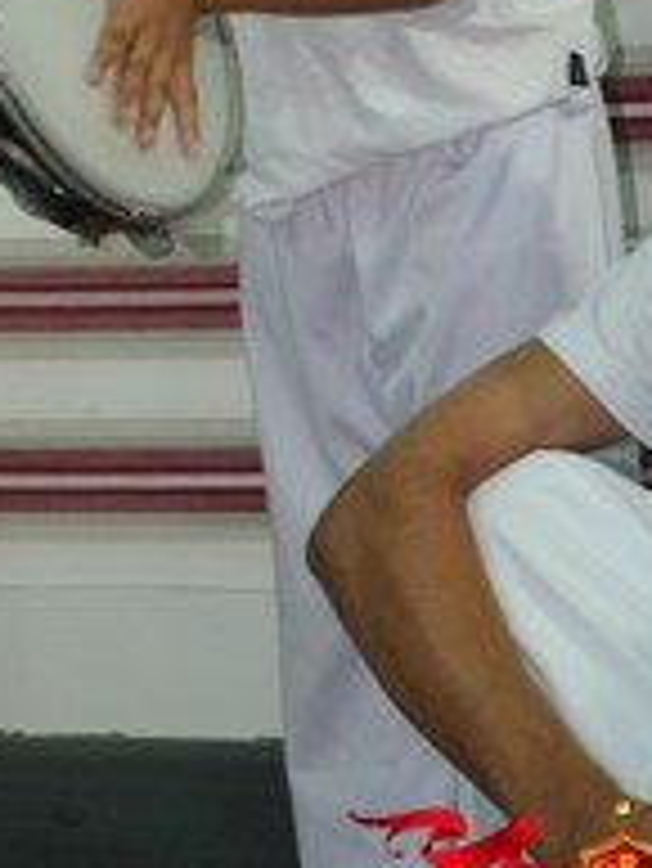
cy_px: 81
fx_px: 10135
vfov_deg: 4.9
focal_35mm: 404
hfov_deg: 3.7
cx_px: 288
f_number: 5.6
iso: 1600
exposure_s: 1/80
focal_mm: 120
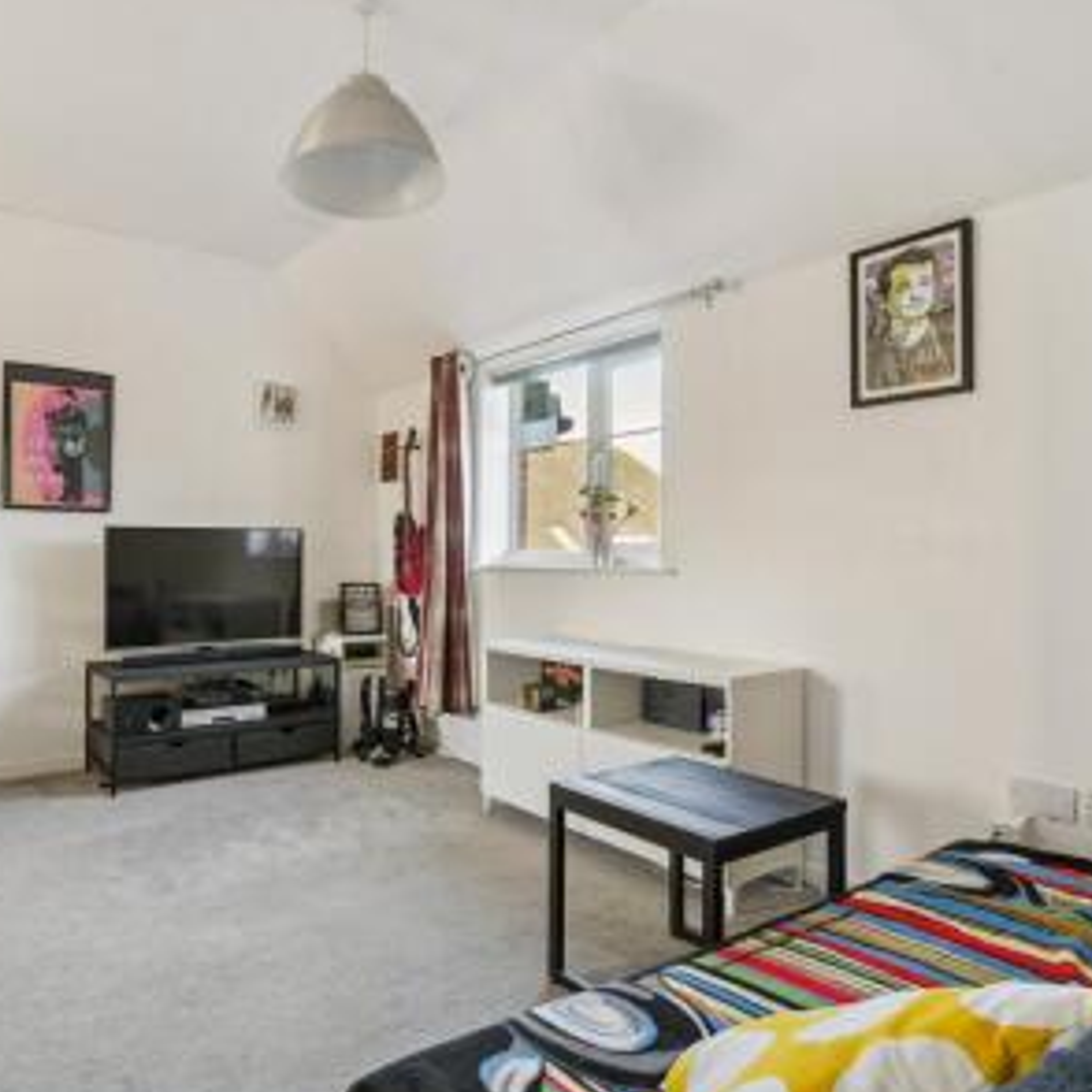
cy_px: 544
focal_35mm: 22
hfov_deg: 68.6
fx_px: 785
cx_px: 412
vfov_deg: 69.6
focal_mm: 16
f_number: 7.1
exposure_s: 1/15
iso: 400
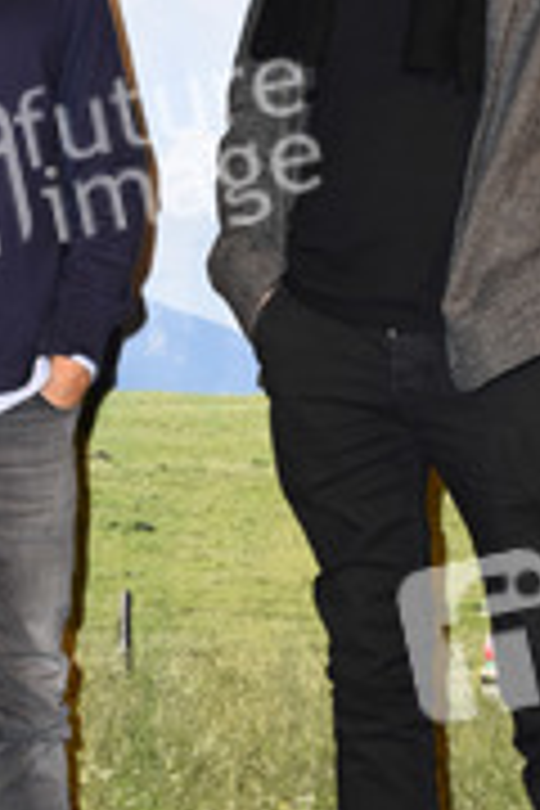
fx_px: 2250
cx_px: 220
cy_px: 392
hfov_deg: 13.7
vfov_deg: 20.4
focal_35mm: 100
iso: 640
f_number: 5.6
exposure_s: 1/160
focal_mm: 30
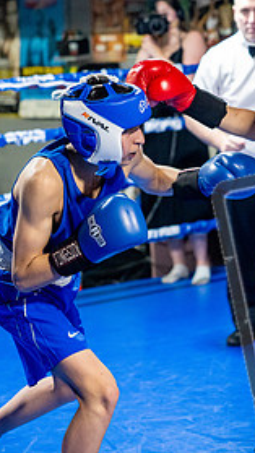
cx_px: 216
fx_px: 1310
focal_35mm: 109
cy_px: 209
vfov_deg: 19.6
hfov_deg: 11.1
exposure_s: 1/1000
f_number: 2
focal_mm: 50
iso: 4000
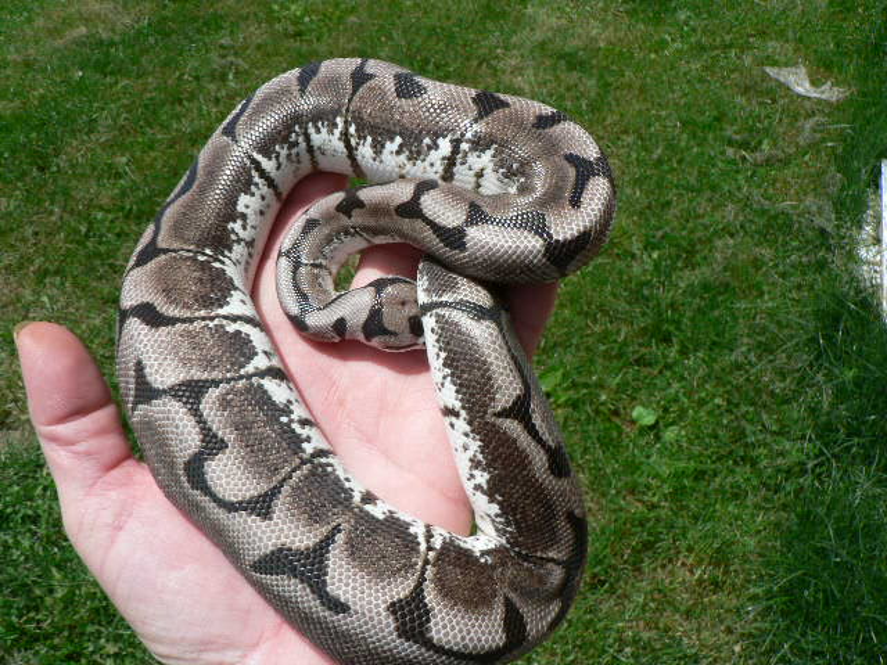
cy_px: 332
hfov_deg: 51.4
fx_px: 922
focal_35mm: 36
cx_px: 444
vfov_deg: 39.7
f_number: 5.6
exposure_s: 1/400
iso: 80
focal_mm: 6
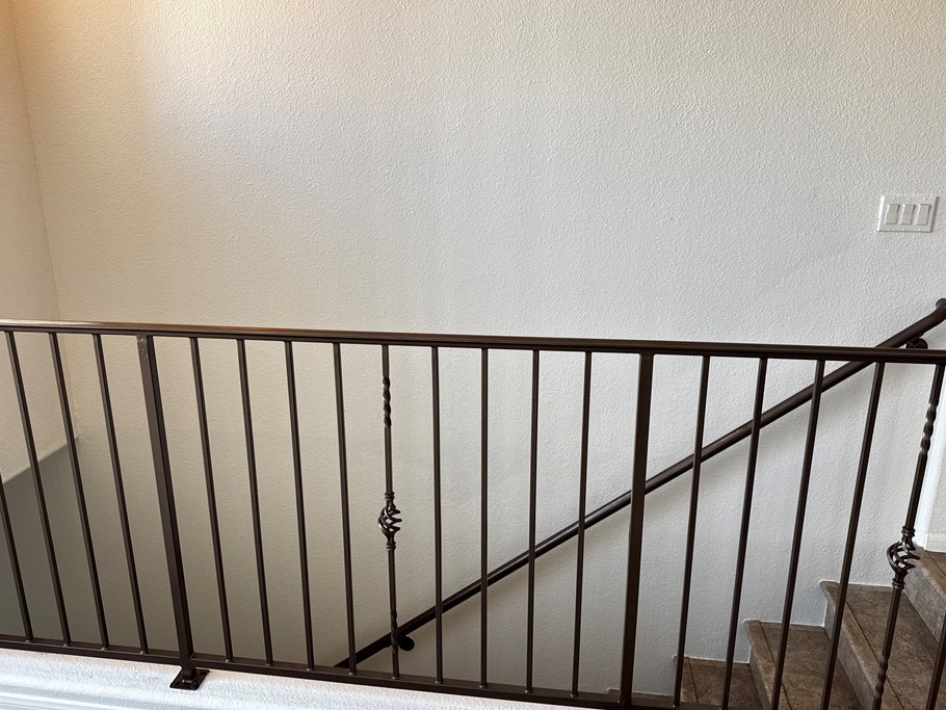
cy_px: 365
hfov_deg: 65.3
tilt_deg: -17.6
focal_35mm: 27
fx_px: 738
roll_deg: +0.3
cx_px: 468
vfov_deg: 51.4
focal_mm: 6.76
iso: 125
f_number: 1.78
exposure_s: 1/60
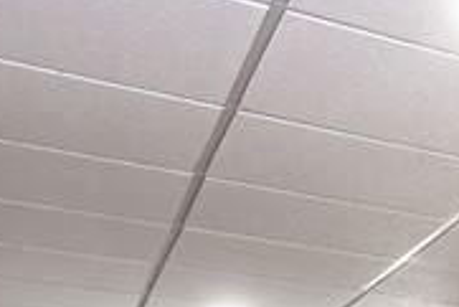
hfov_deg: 15.5
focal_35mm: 84
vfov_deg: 13.7
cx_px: 1055
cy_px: 624
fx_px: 1072
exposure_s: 1/4
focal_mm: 14
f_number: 10
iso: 1000
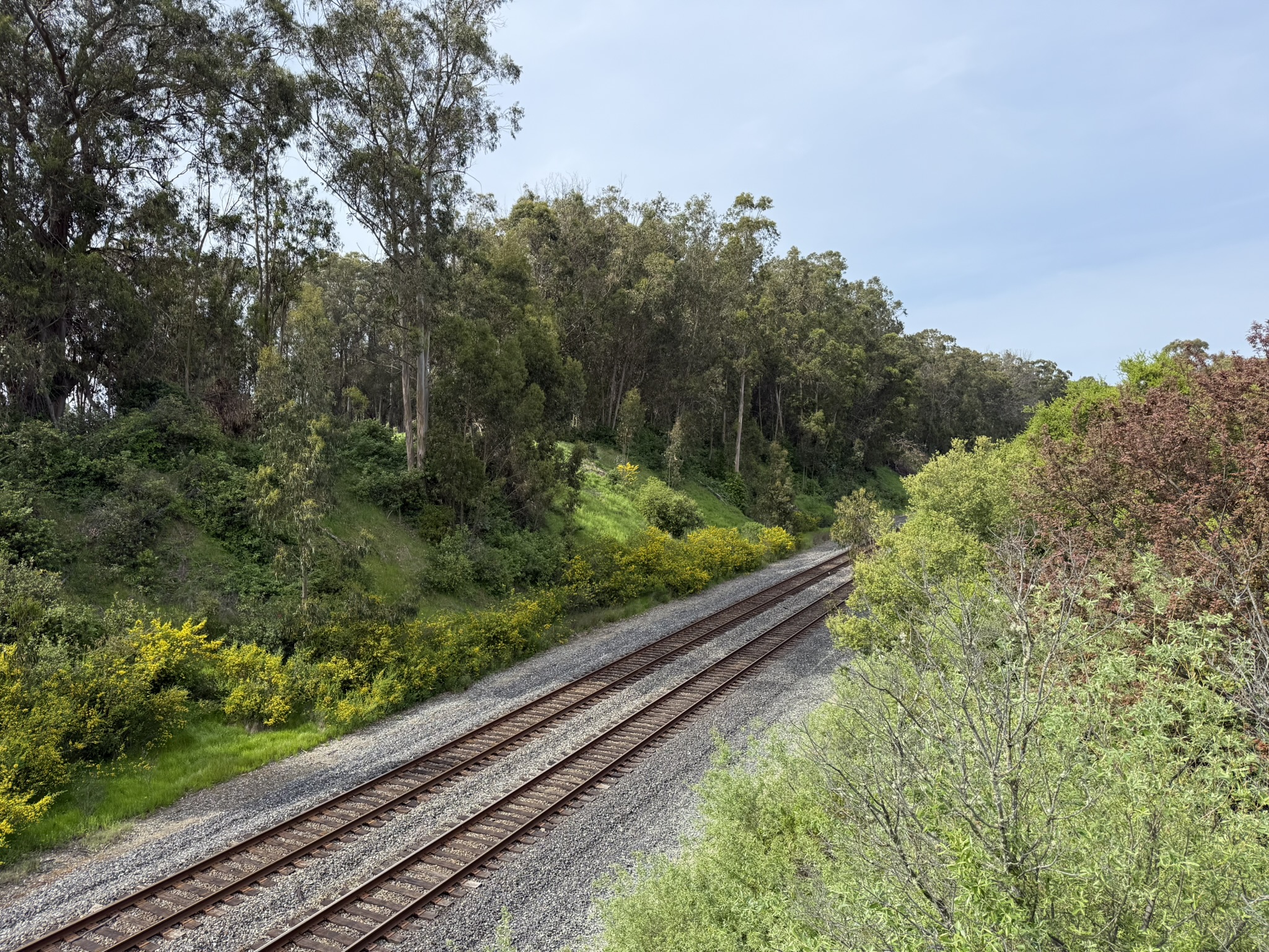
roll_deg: -0.6
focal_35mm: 24
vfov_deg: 56.8
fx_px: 880
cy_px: 476
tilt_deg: -2.1
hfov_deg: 71.6
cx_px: 634
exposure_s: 1/2525
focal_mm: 6.76
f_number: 1.78
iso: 80
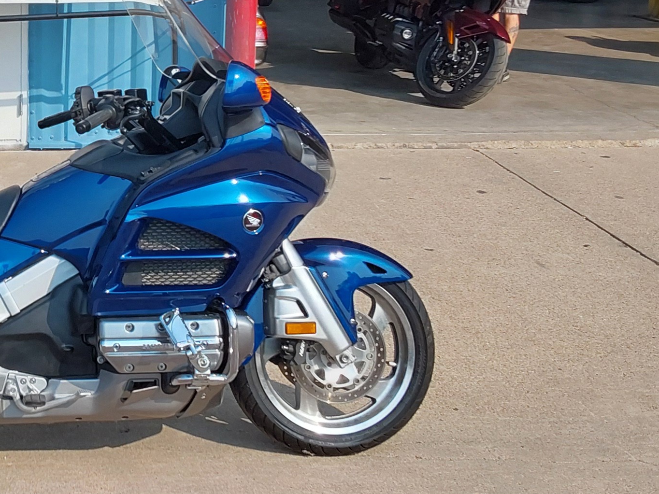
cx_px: -18
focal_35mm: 67
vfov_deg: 21.8
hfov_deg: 27.2
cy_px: 141
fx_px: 1276
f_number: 1.9
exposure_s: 1/1724
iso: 50
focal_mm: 2.91
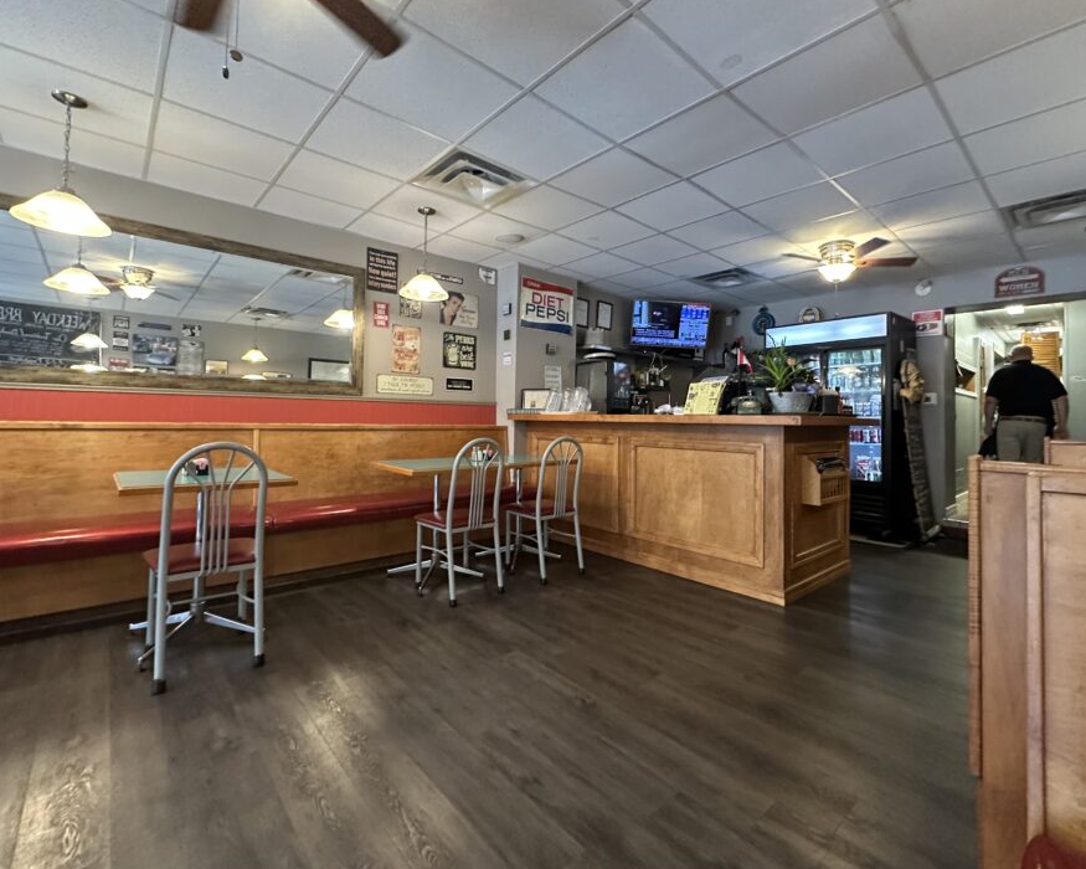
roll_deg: -2.2
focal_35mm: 16
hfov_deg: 93.1
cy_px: 401
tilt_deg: +2.8
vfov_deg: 80.2
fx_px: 514
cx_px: 557
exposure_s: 1/60
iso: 400
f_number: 2.2
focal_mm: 2.22
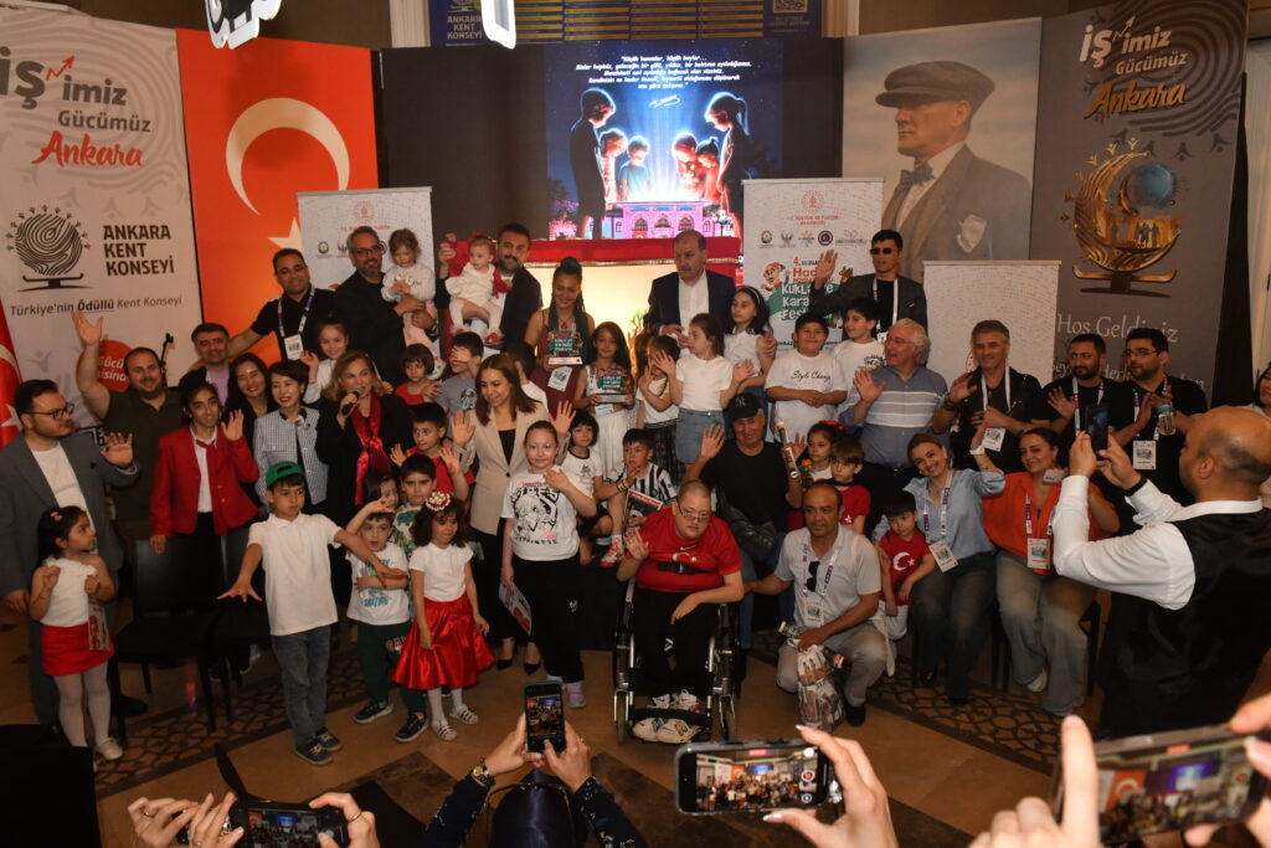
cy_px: 424
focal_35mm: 24
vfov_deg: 53.1
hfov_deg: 73.7
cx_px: 636
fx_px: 847
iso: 1250
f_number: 7.1
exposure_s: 1/125
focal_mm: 24
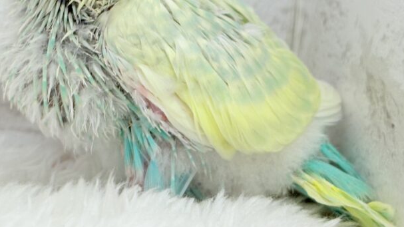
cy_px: 23
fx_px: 1199
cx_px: 142
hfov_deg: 19.1
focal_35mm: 112
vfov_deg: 10.7
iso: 80
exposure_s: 1/100
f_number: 1.6
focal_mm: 5.96
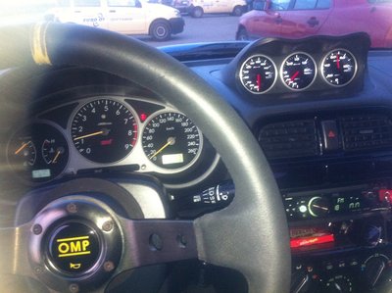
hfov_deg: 52.7
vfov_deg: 40.6
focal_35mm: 35
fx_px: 396
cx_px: 196
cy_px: 146
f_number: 2.8
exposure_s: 1/15
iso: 250
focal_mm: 3.85
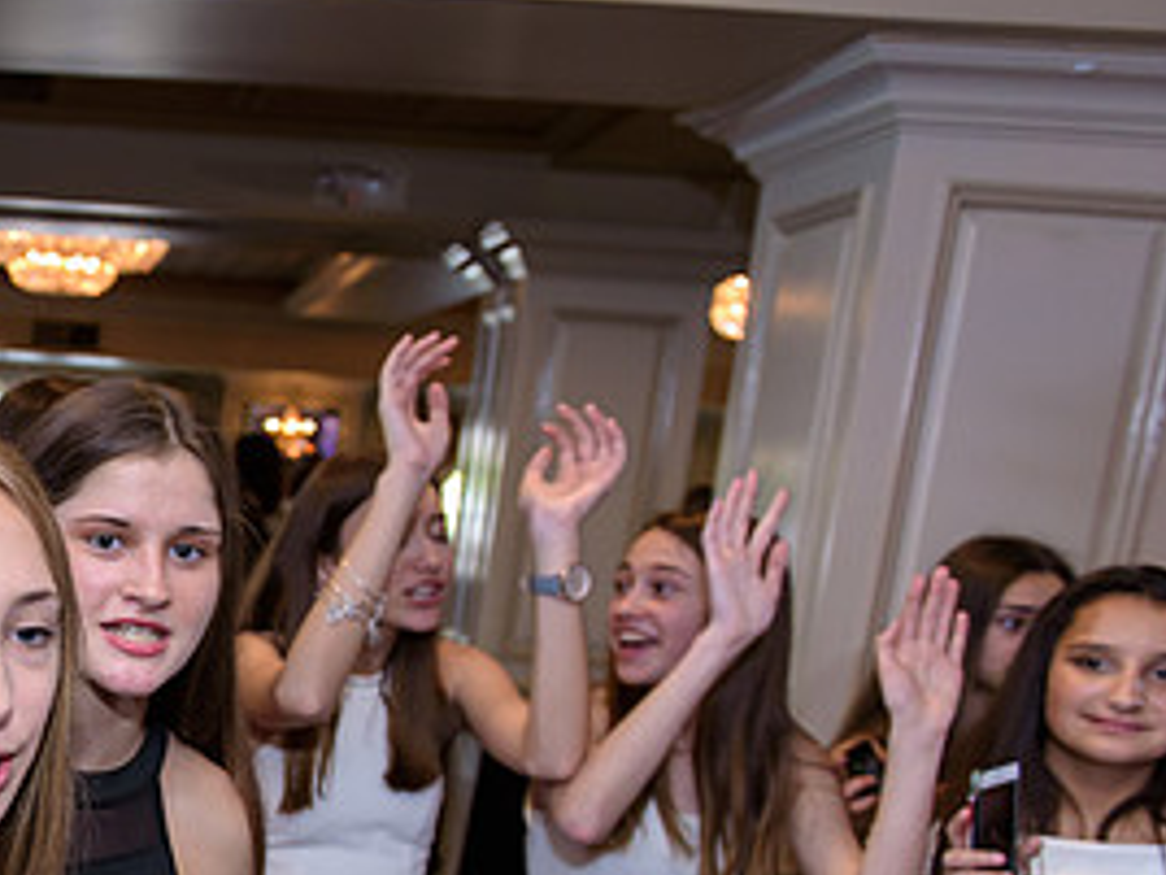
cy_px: 747
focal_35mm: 50
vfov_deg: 28.3
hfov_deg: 34.0
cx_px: -65
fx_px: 1684
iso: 1600
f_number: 3.2
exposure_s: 1/125
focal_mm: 24
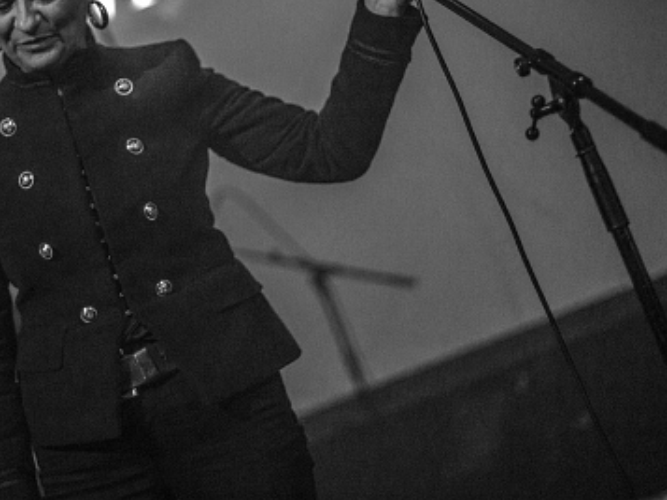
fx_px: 1870
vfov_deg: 15.2
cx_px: 222
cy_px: 156
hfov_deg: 20.2
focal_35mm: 97
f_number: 1.4
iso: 2500
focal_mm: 50
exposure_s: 1/125
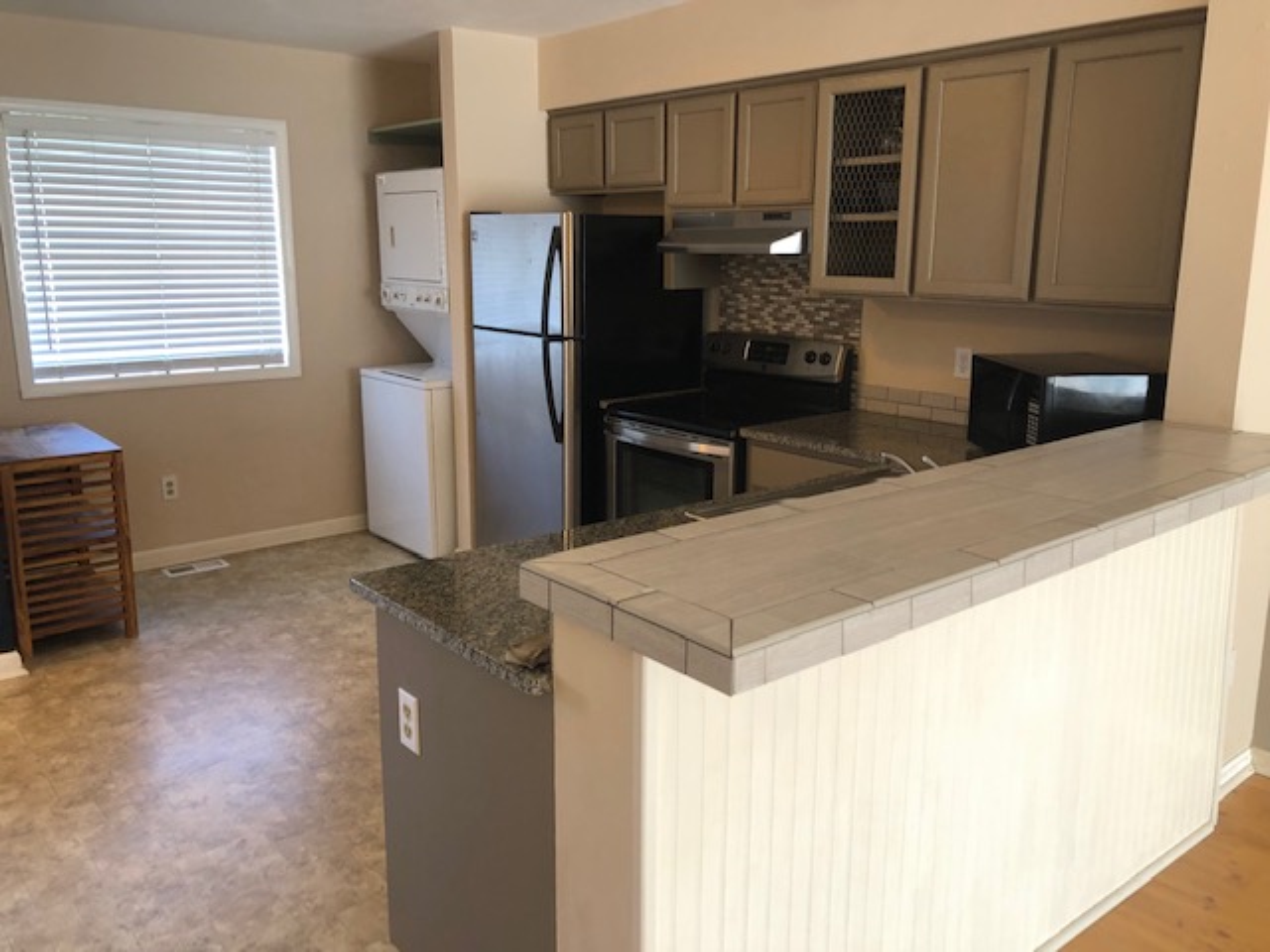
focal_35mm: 28
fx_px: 1027
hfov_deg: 63.4
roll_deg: +0.4
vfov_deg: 49.7
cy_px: 476
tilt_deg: -12.2
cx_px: 635
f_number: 1.8
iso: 40
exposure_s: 1/20
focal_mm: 3.99
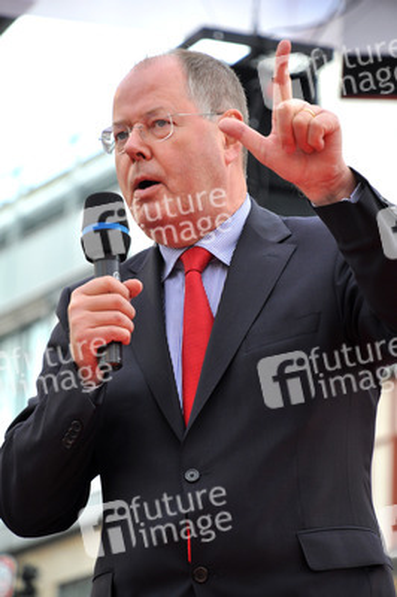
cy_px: 298
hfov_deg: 6.8
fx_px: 3355
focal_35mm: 202
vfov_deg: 10.2
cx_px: 198
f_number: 5.6
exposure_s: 1/250
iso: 450
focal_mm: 135
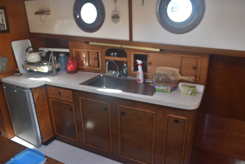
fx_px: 184
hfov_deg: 67.3
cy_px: 82
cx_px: 122
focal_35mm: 27
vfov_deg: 48.0
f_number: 4
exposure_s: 1/60
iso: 400
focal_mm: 18
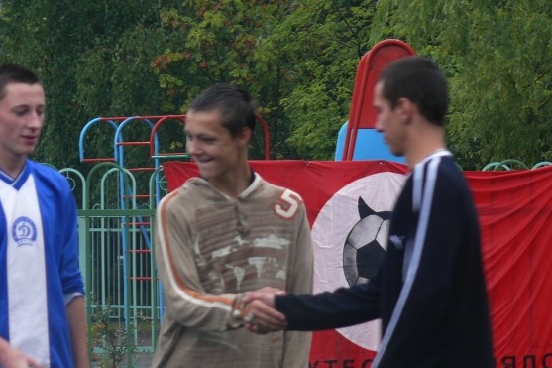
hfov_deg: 8.3
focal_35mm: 248
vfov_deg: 5.5
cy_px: 196
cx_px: 276
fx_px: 3801
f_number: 3.6
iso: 100
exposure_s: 1/60
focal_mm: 28.2
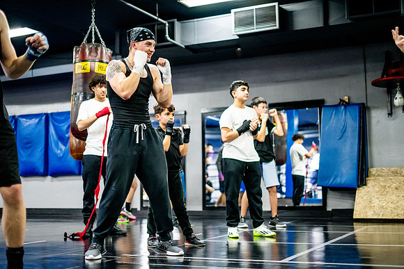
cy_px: 134
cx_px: 202
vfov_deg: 27.0
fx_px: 561
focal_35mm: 50
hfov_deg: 39.6
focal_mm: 50
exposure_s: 1/500
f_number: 1.8
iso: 5000
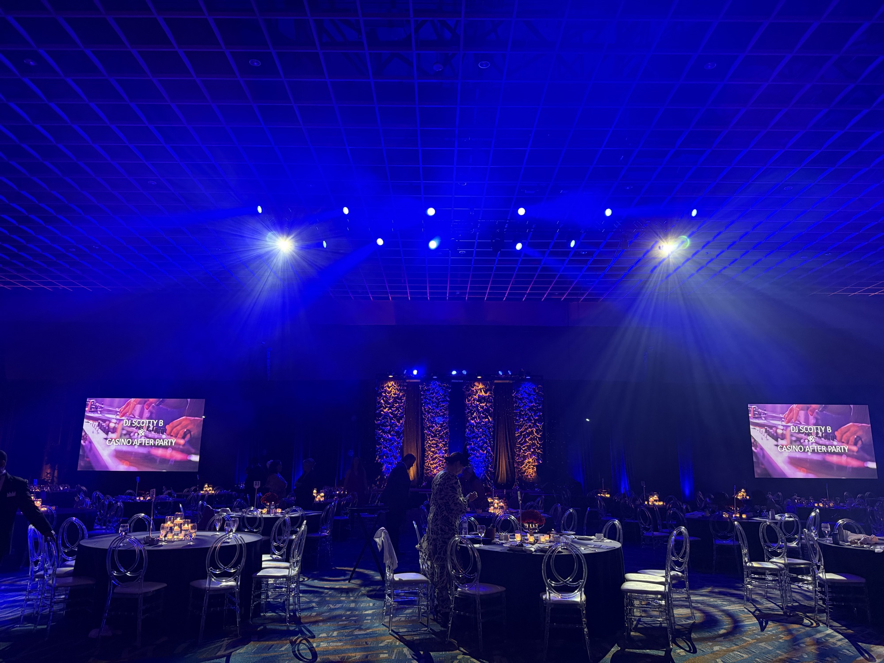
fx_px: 613
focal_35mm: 24
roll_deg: -0.7
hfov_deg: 71.6
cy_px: 332
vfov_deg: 56.8
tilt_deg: +11.8
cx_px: 442
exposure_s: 1/60
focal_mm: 6.76
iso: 500
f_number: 1.78
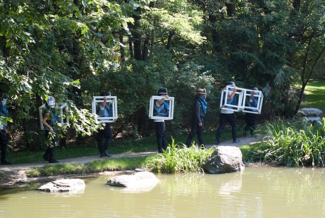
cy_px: 109
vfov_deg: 18.2
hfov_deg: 27.0
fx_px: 678
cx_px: 162
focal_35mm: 75
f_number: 5.6
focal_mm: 50
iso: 200
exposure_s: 1/90
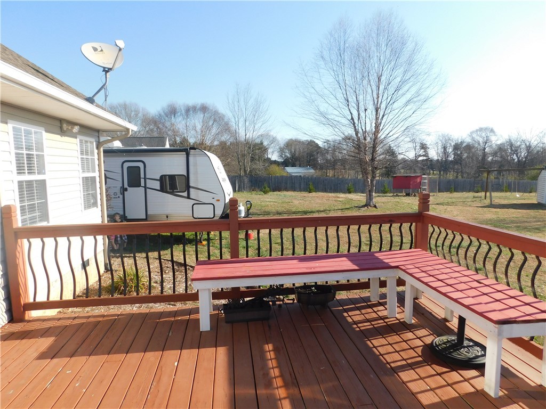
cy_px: 204
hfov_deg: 73.9
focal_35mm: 23
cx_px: 273
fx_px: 363
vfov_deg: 58.9
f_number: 3
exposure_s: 1/1000
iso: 125
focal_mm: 4
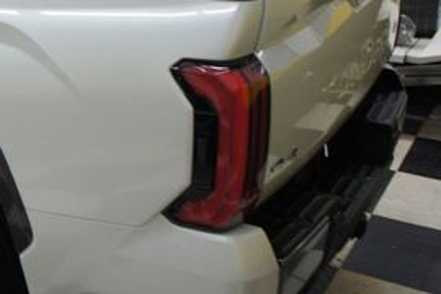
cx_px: -65
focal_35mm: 64
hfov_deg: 28.1
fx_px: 784
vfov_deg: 20.8
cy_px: 34
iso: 200
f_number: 4
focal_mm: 18
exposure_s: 1/30
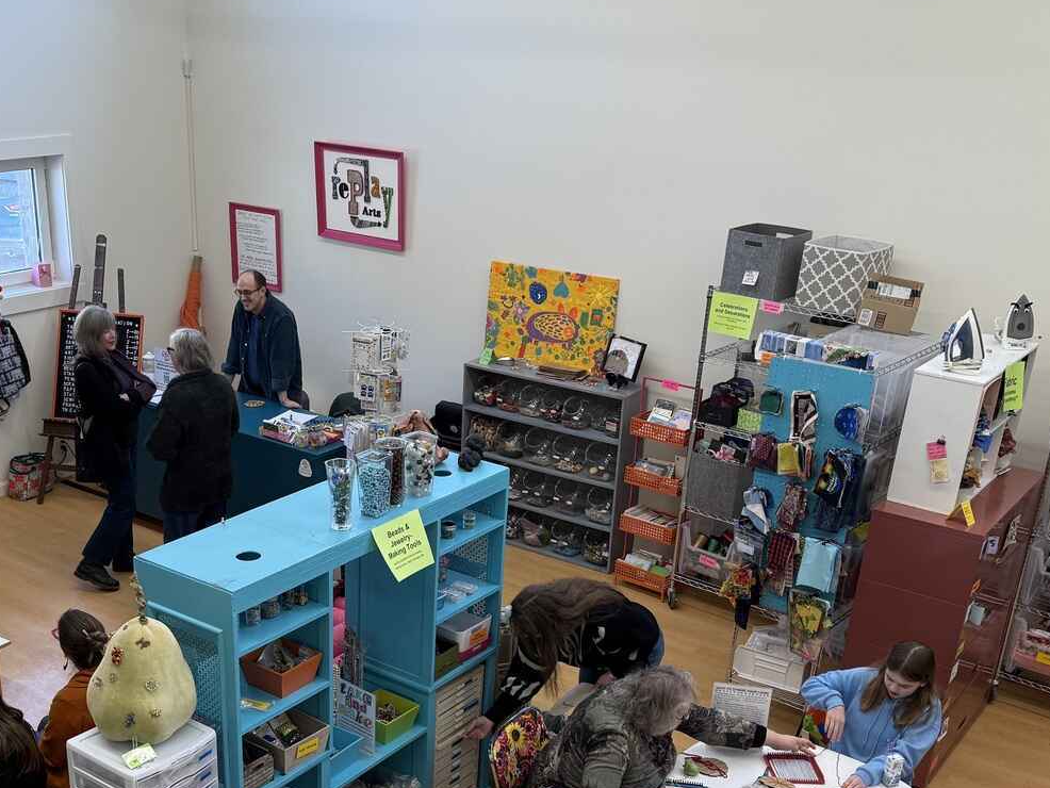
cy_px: 586
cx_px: 405
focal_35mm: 43
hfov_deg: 43.6
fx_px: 1305
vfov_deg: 33.0
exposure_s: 1/147
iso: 100
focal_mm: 6.76
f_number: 1.78
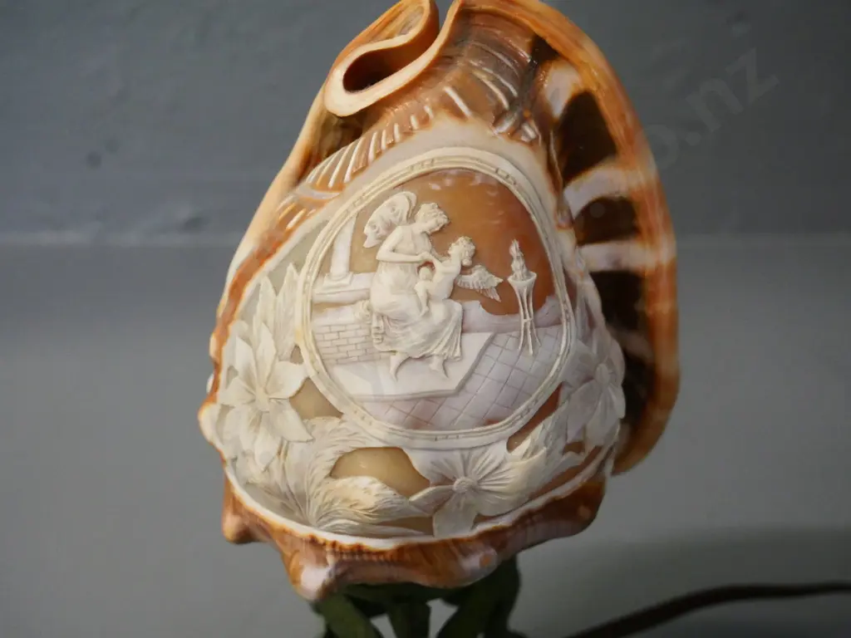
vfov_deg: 31.5
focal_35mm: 46
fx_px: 1131
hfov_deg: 41.2
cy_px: 319
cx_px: 426
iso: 3200
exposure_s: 1/125
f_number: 5
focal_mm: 23
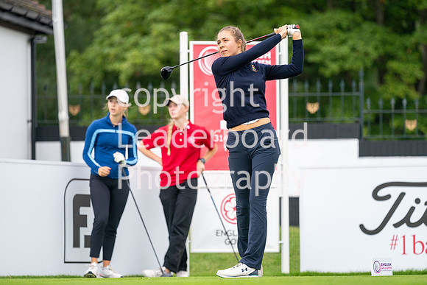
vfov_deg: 4.6
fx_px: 3559
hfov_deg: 6.9
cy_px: 142
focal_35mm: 300
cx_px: 214
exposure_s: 1/1600
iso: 400
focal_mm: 300
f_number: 5
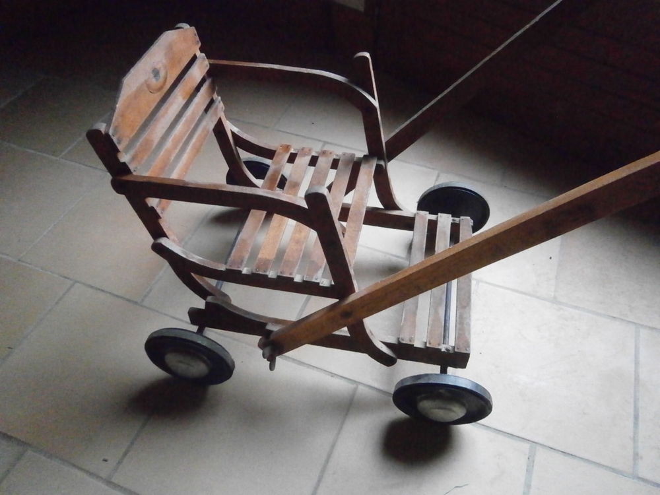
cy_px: 248
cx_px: 330
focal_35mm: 26
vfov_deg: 53.1
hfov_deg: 67.3
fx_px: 496
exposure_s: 1/320
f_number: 2.8
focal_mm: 4.7
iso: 1600
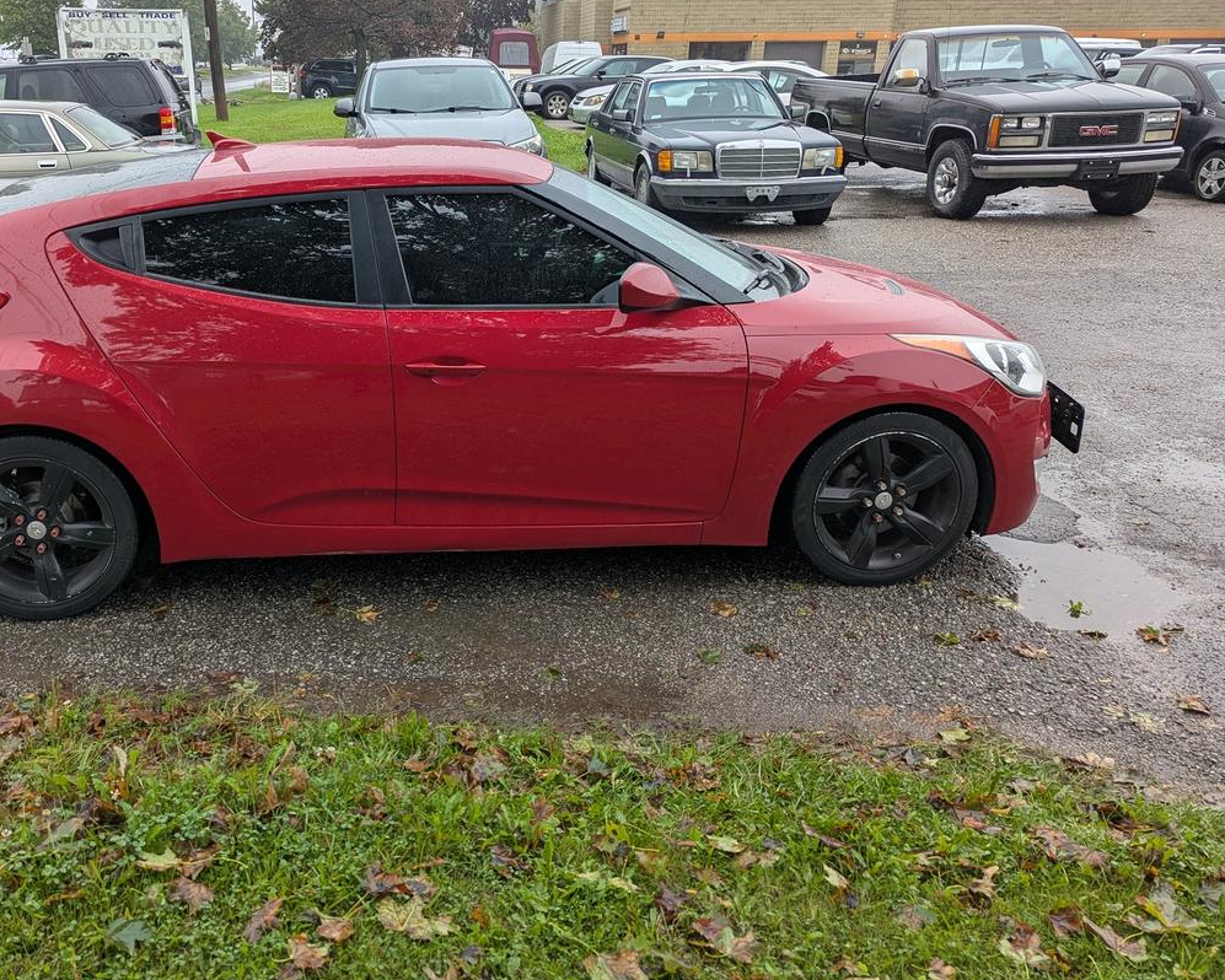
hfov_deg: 57.9
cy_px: 437
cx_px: 447
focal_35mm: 30
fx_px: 1088
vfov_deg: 48.4
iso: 50
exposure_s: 1/410
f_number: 1.85
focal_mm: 6.81
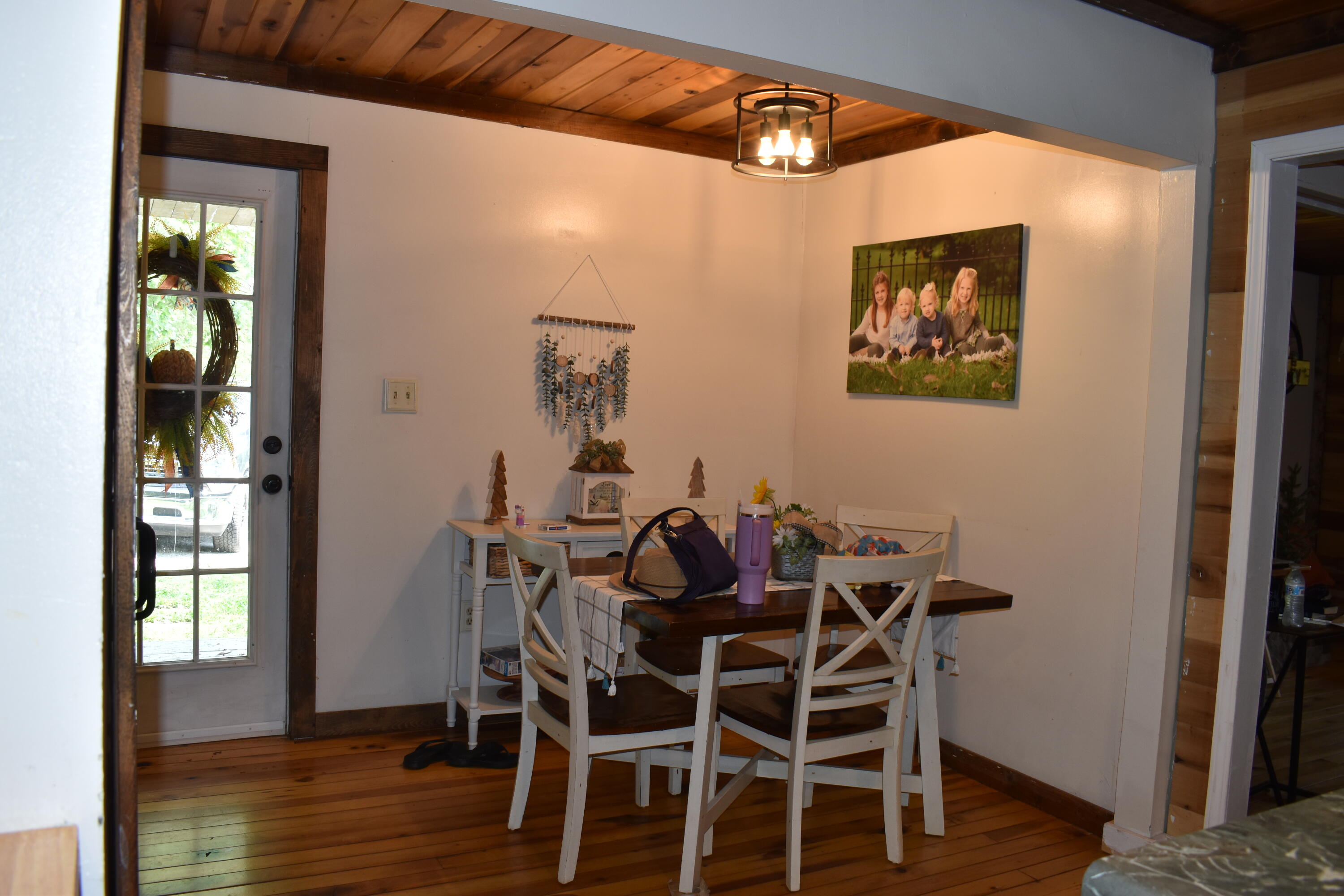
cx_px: 672
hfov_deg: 67.4
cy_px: 448
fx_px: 1008
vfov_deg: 47.9
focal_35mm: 27
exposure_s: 1/30
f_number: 5.6
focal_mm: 18
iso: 200
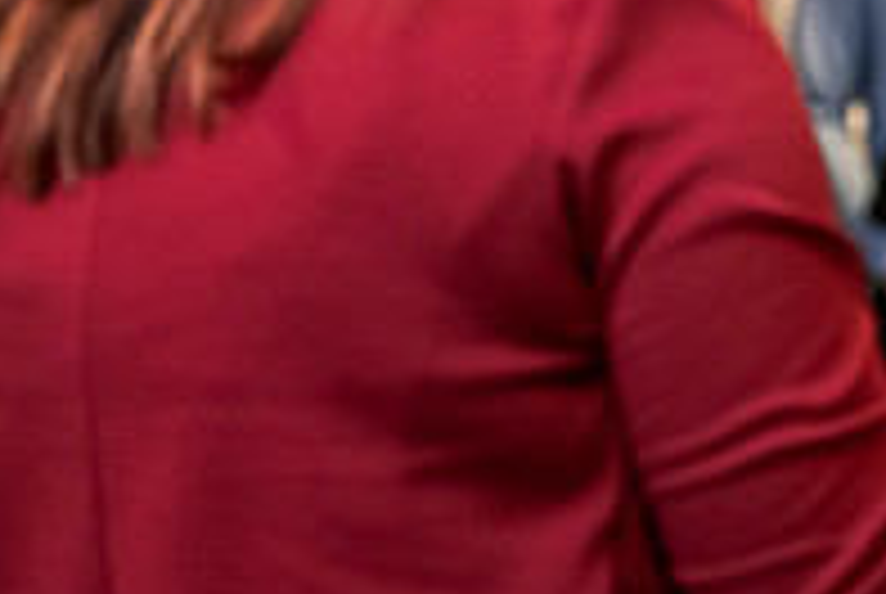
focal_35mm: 206
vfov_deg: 6.7
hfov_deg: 9.8
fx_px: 5077
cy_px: 43
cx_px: 1151
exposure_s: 1/160
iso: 2000
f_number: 3.2
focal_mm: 70
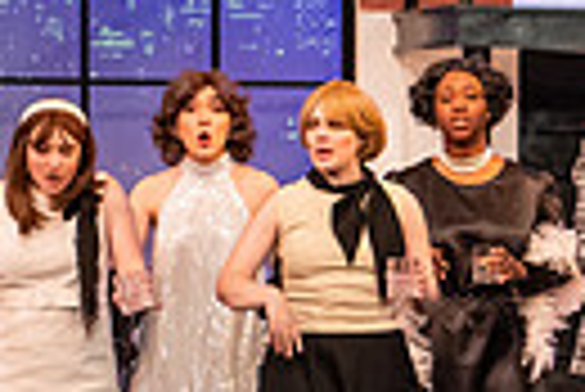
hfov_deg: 6.5
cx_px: 837
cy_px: 201
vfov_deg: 4.4
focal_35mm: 313
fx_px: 5092
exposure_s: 1/200
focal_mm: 70
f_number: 3.2
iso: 3200
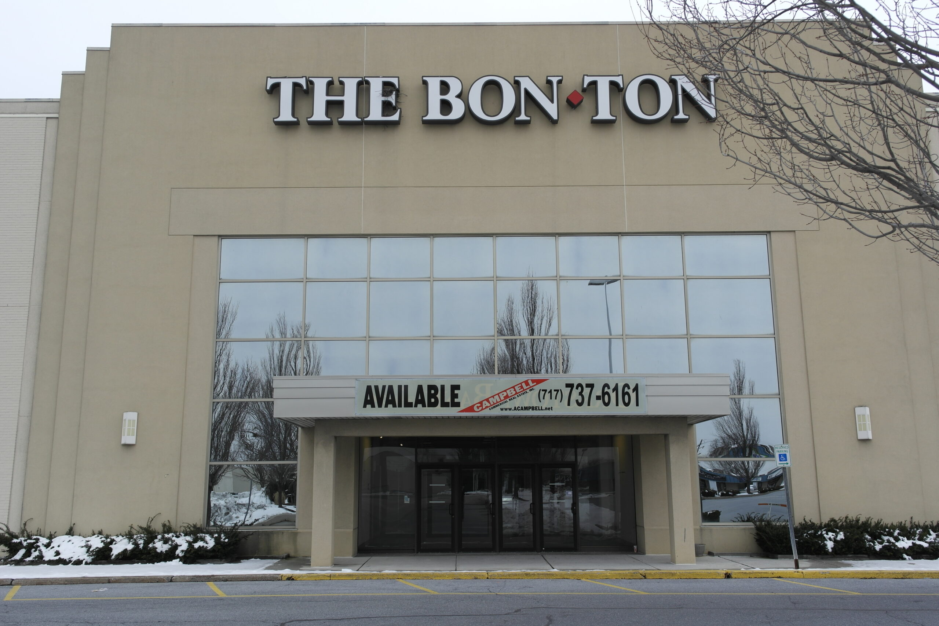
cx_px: 470
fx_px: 782
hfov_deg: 61.9
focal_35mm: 30
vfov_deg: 43.6
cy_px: 313
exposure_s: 1/250
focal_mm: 20
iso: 100
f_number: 5.6
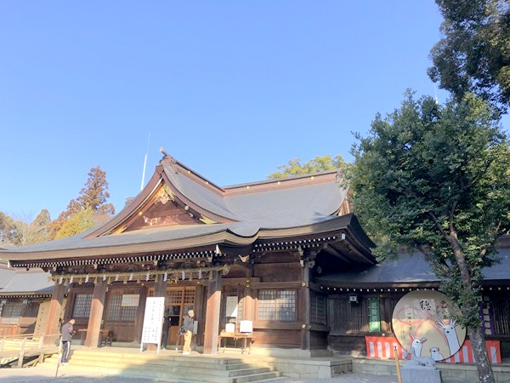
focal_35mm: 28
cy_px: 192
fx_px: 413
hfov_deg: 63.4
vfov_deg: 49.7
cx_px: 255
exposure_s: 1/979
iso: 20
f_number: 1.8
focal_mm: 3.99
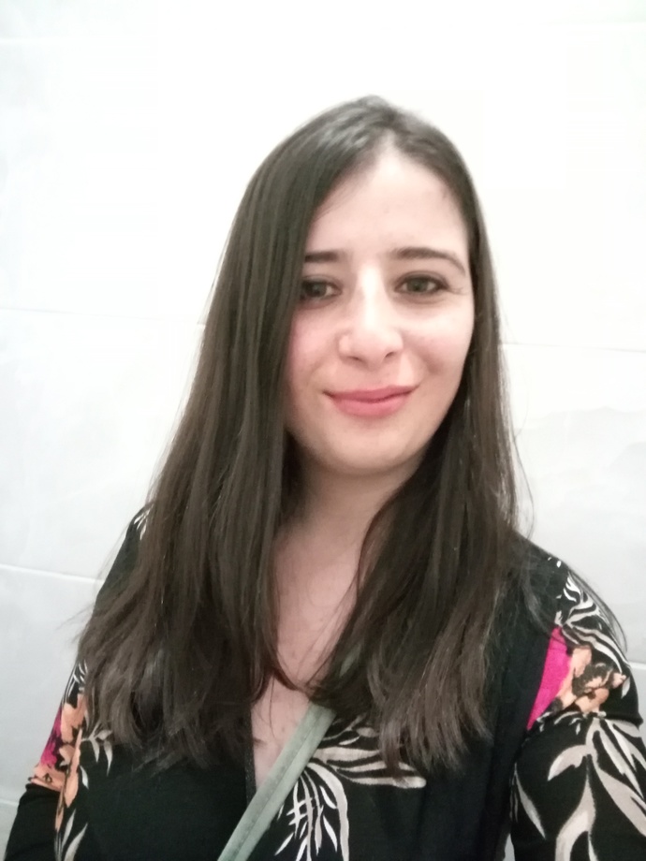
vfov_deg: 69.4
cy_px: 430
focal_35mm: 25
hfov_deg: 54.9
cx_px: 323
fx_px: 622
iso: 2207
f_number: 2
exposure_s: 1/14.3
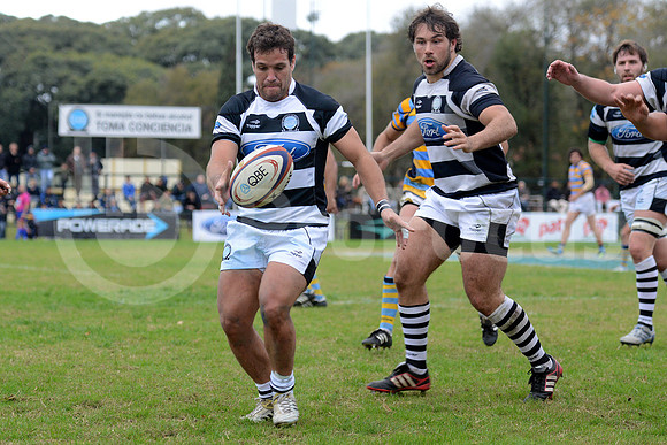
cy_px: 222
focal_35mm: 110
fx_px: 2038
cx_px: 334
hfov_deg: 18.6
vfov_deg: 12.5
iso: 1600
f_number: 4
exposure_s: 1/500
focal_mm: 110
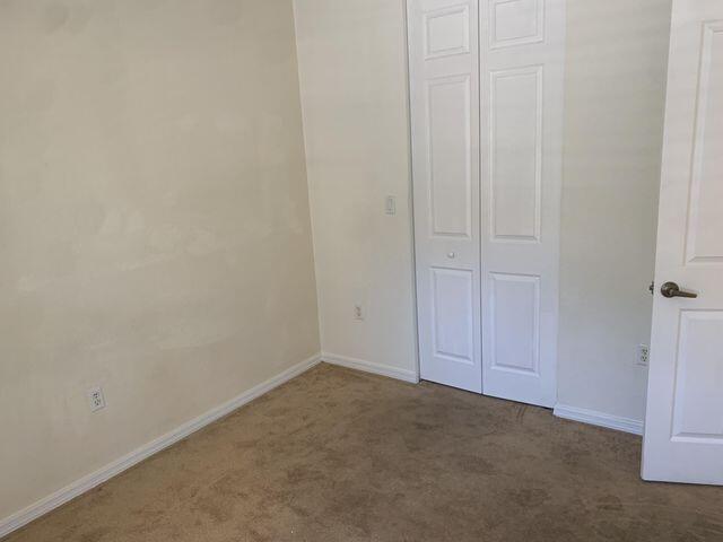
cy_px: 271
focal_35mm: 26
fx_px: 543
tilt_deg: -13.9
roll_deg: +3.7
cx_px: 362
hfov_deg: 67.3
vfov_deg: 53.1
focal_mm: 4.25
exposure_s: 1/60
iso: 100
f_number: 1.8
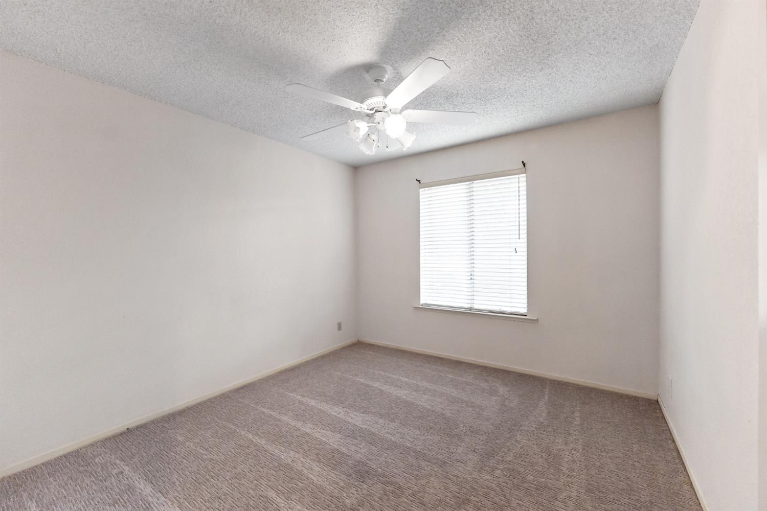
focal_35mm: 15
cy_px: 256
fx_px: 311
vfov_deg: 78.8
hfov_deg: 101.9
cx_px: 384
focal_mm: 14.6
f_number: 4
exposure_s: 1/160
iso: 1250
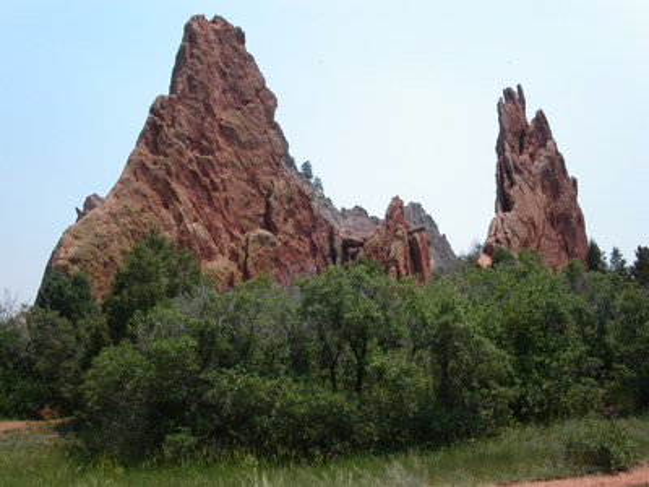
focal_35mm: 38
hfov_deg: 49.0
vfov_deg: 37.7
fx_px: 712
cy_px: 244
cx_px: 324
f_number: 8
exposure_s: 1/350
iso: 100
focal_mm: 7.8
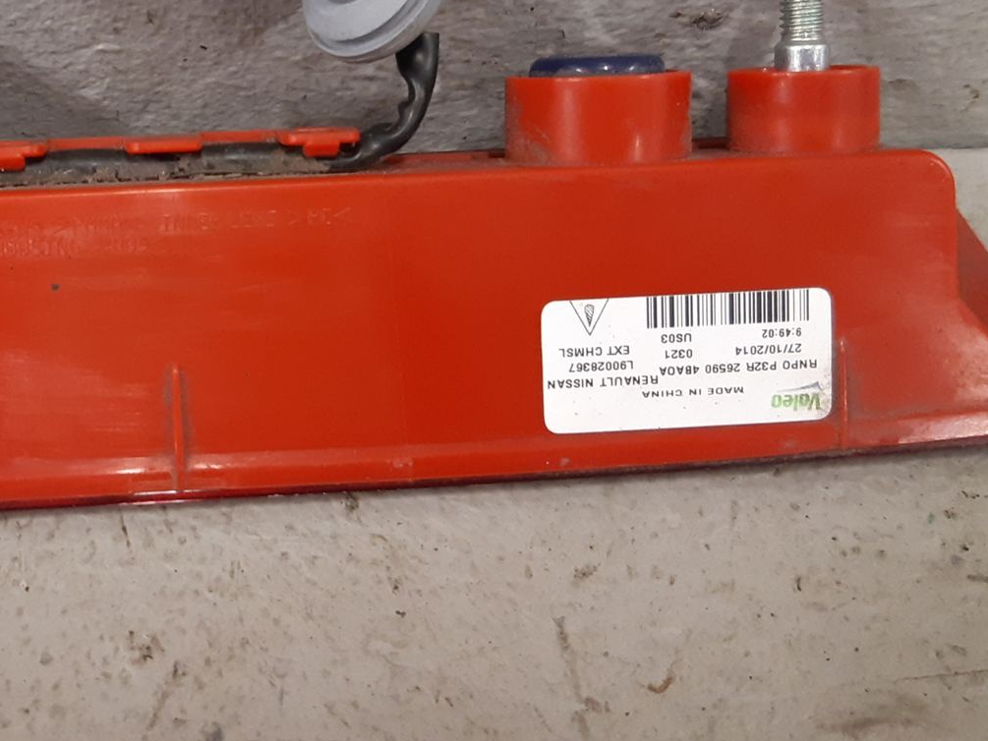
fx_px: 1513
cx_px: 172
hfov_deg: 34.8
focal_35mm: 53
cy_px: 237
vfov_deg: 27.3
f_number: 1.7
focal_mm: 3.93
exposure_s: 1/50
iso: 250
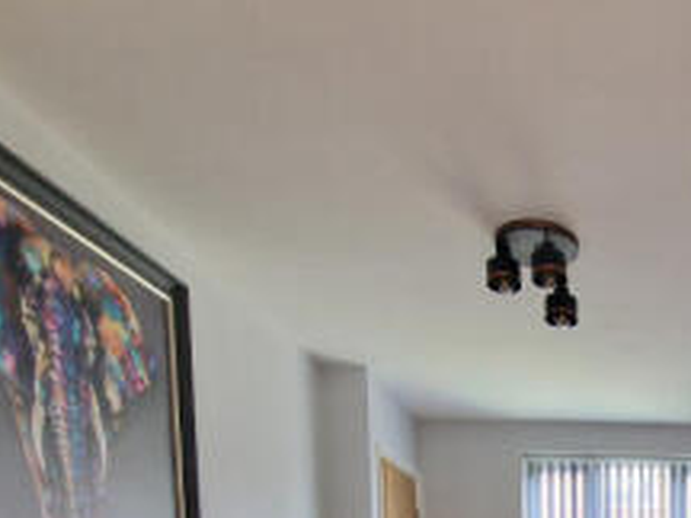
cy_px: 695
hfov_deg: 43.6
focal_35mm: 35
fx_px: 699
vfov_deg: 30.6
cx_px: 718
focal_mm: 2.2
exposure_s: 1/50
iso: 250
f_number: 2.2
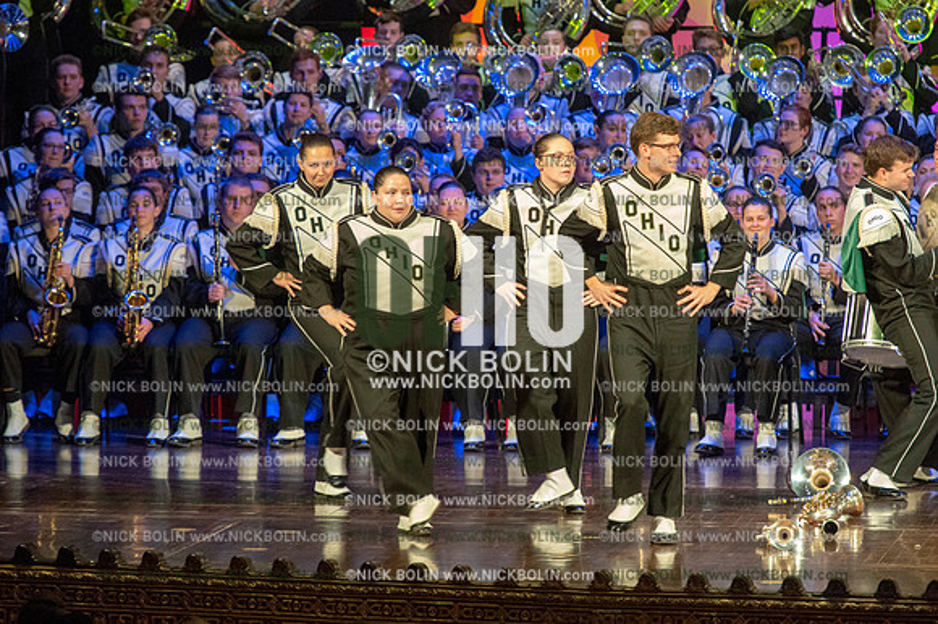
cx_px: 469
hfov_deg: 7.9
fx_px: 6770
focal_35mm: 260
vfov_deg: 5.3
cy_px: 312
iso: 8000
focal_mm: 260
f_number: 5.6
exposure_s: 1/200
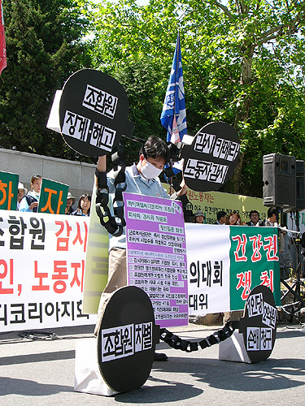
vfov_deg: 38.9
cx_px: 152
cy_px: 203
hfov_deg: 29.7
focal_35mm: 49
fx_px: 576
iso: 50
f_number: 4
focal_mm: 8.2
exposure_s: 1/200
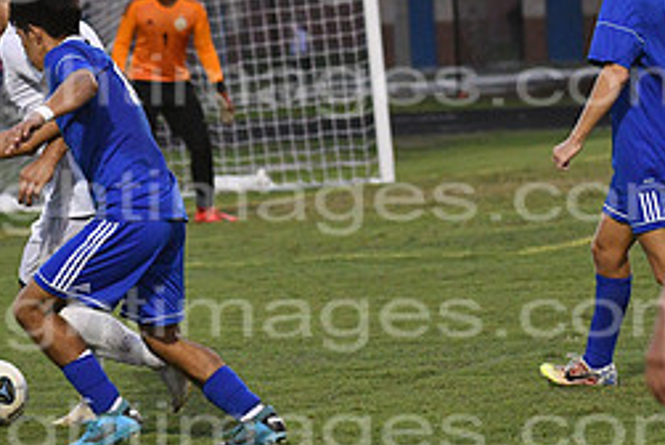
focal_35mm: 294
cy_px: 144
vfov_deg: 4.7
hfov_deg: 7.0
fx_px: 5440
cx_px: 109
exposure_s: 1/800
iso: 3200
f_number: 3.2
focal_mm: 85
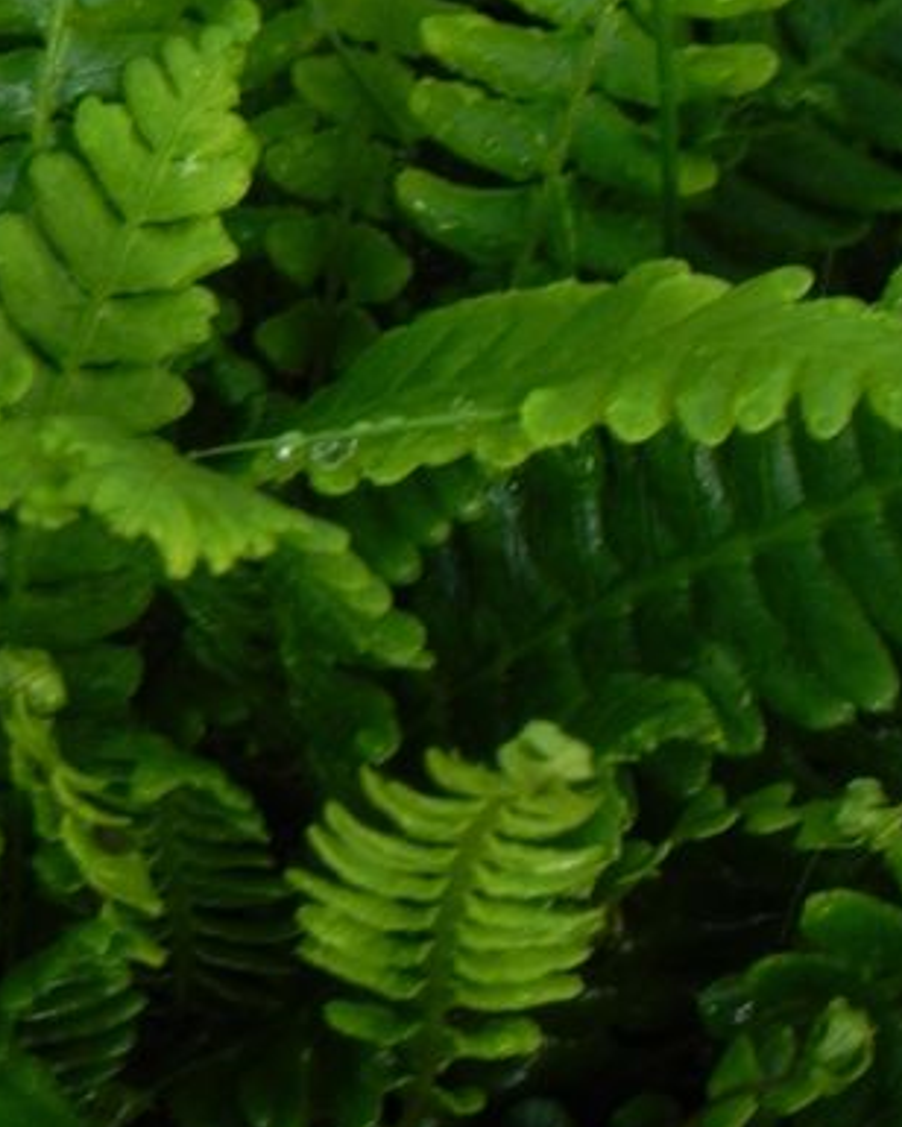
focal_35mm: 683
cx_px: 255
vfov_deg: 2.8
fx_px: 22791
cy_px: 88
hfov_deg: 2.3
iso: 160
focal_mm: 59.9
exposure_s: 1/8
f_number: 5
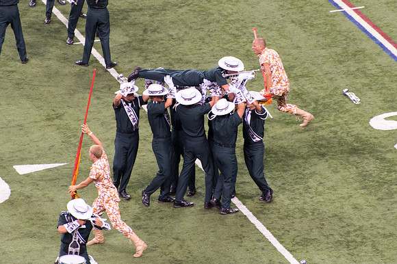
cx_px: 210
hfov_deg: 4.6
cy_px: 91
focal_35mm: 447
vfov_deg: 3.1
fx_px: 4922
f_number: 5.6
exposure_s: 1/320
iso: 2200
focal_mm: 300
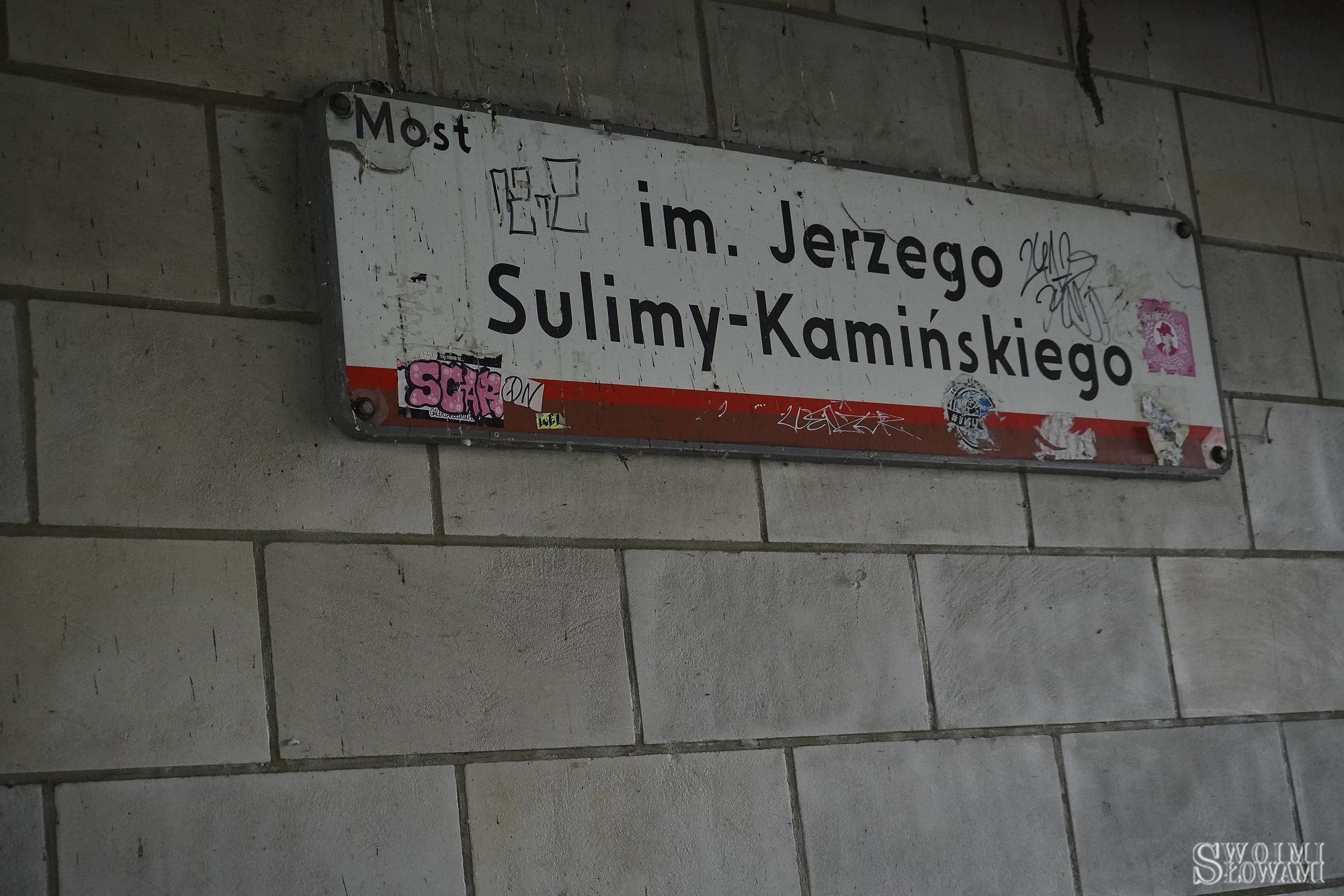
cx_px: 672
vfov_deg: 22.1
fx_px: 2296
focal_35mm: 62
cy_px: 448
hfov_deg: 32.6
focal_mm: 41
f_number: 5.6
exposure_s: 1/1250
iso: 4000
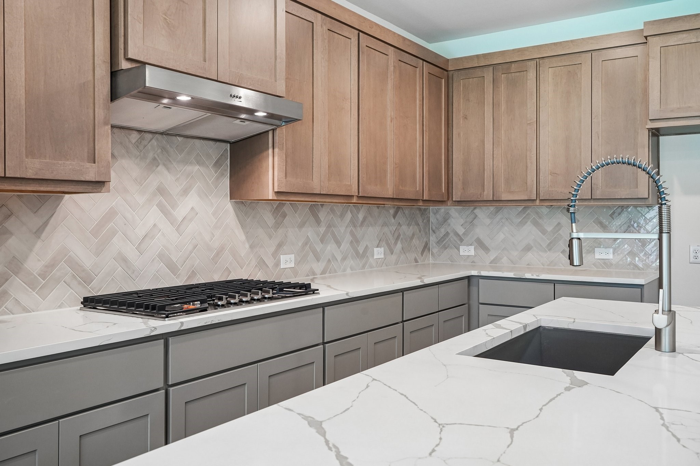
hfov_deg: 61.9
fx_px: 583
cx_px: 350
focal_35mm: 30
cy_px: 233
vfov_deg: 43.6
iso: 500
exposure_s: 1/20
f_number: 8
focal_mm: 30
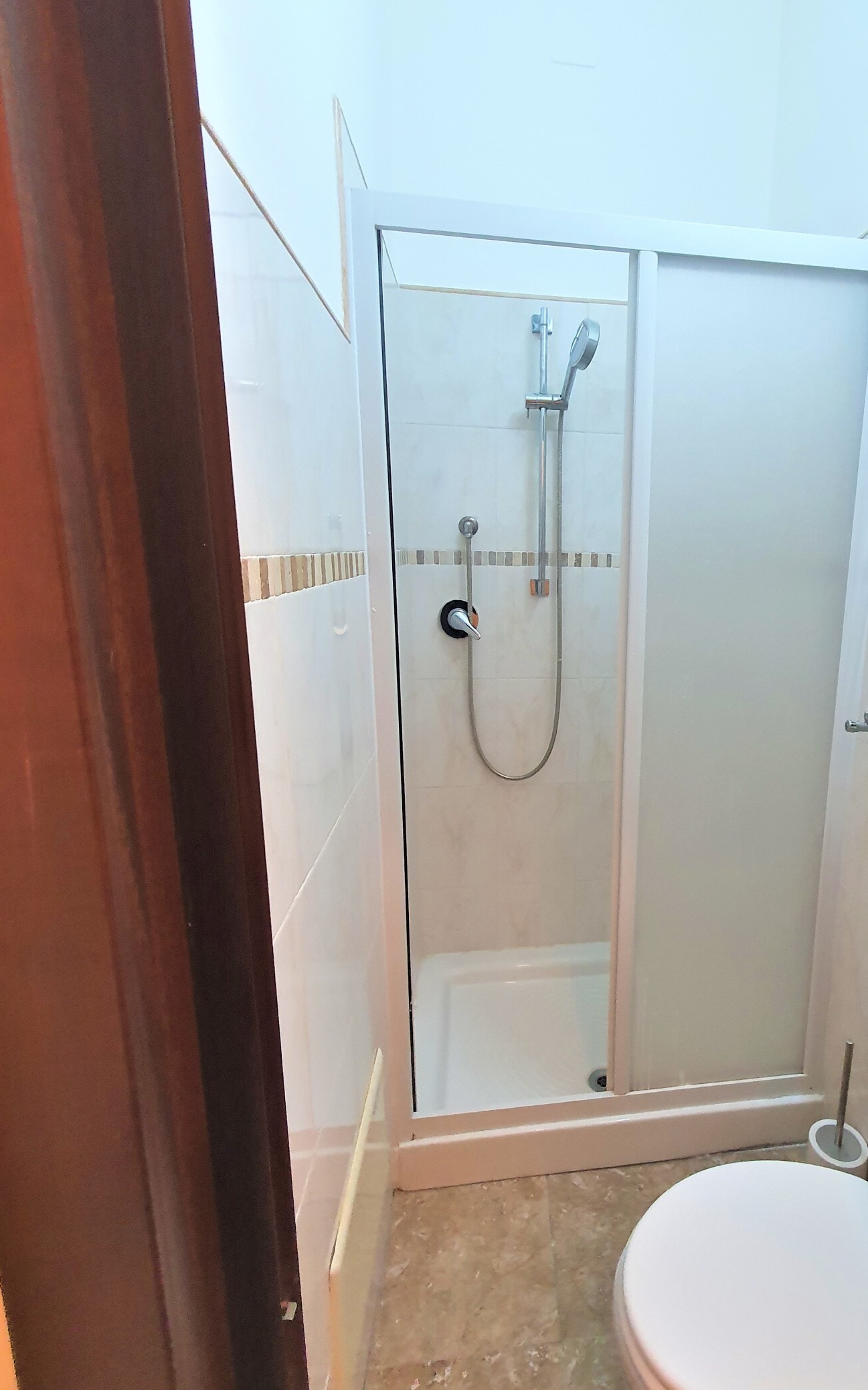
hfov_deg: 66.2
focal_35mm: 17
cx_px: 576
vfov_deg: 94.4
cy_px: 695
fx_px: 643
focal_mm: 1.8
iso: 250
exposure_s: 1/50
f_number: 2.2
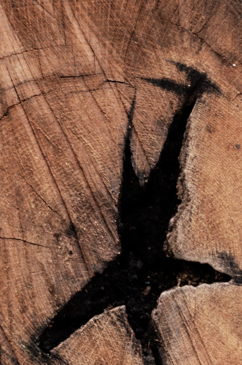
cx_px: 46
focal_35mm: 294
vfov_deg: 7.0
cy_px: 274
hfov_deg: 4.7
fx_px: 2978
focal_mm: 98
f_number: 9
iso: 2000
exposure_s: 1/80
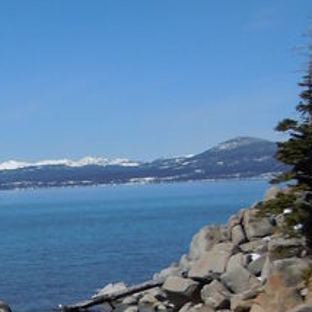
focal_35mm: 99
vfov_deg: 17.0
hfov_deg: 16.7
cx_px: -83
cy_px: 351
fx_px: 1010
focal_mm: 5.4
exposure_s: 1/500
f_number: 7
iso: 100
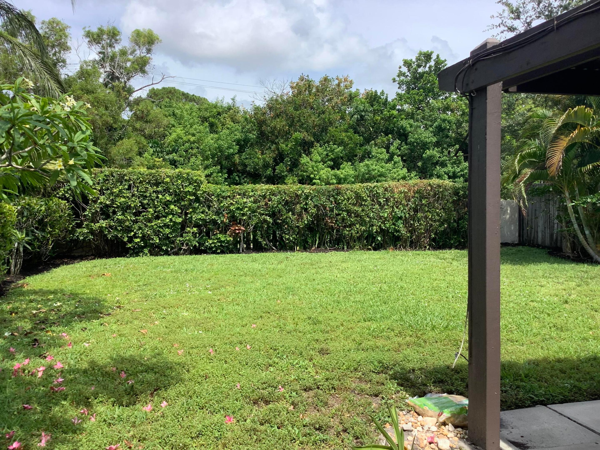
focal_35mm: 31
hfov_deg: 58.4
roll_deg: -1.1
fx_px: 537
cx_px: 300
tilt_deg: -3.2
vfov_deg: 45.4
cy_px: 225
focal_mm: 3.3
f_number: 2.4
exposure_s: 1/708
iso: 25
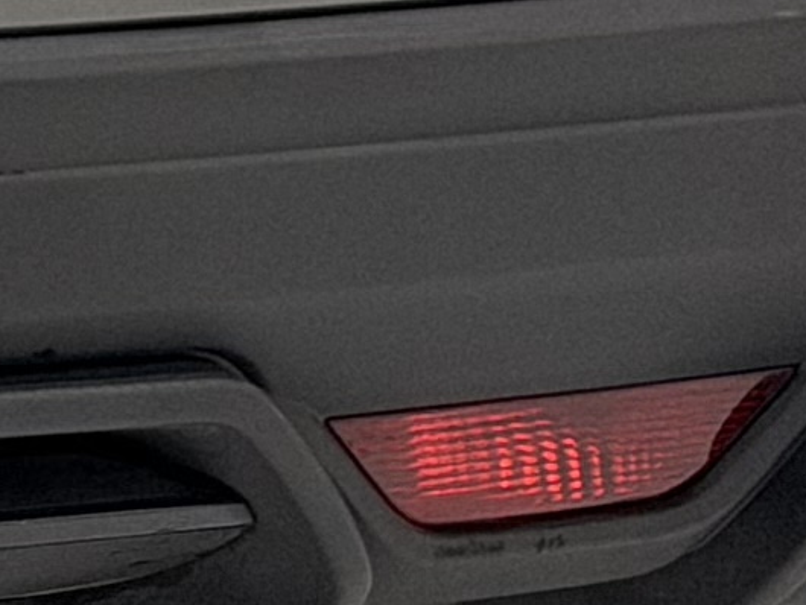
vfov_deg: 4.0
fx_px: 8503
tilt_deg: -6.9
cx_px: -973
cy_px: -717
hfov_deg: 5.3
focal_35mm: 365
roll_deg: -1.8
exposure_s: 1/60
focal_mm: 6.76
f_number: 1.78
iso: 250
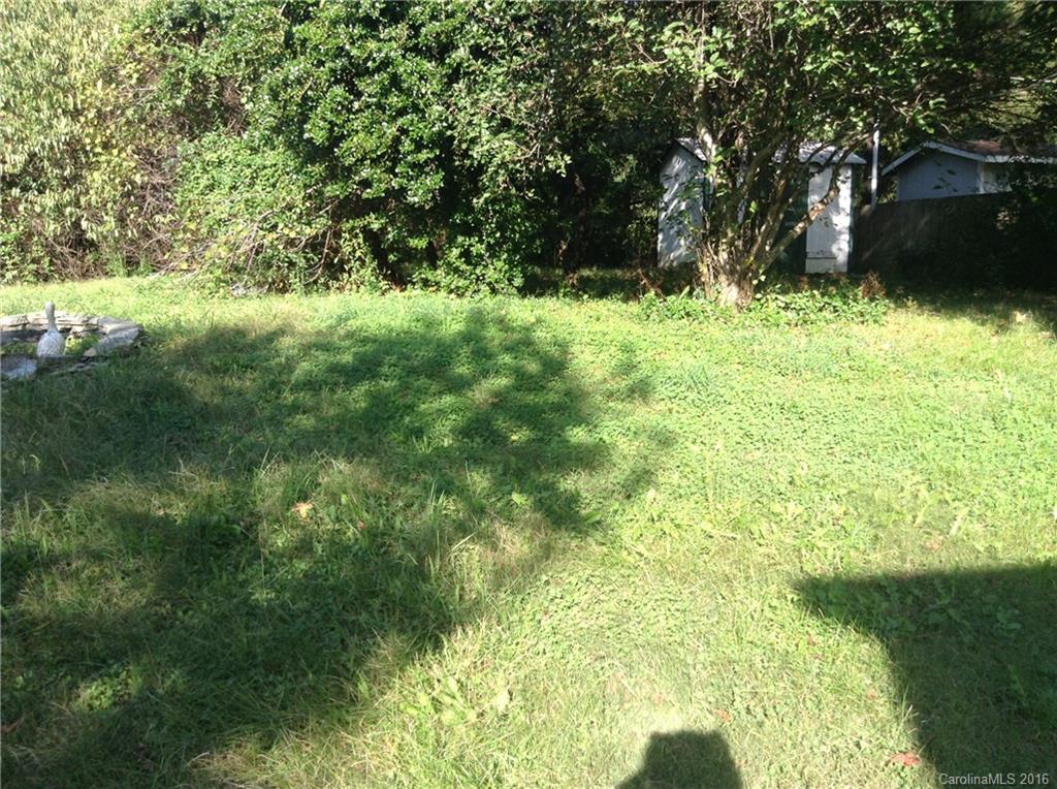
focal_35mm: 33
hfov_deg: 55.4
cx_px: 528
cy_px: 394
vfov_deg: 42.8
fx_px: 1006
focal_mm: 3.3
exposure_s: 1/254
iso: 25
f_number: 2.4
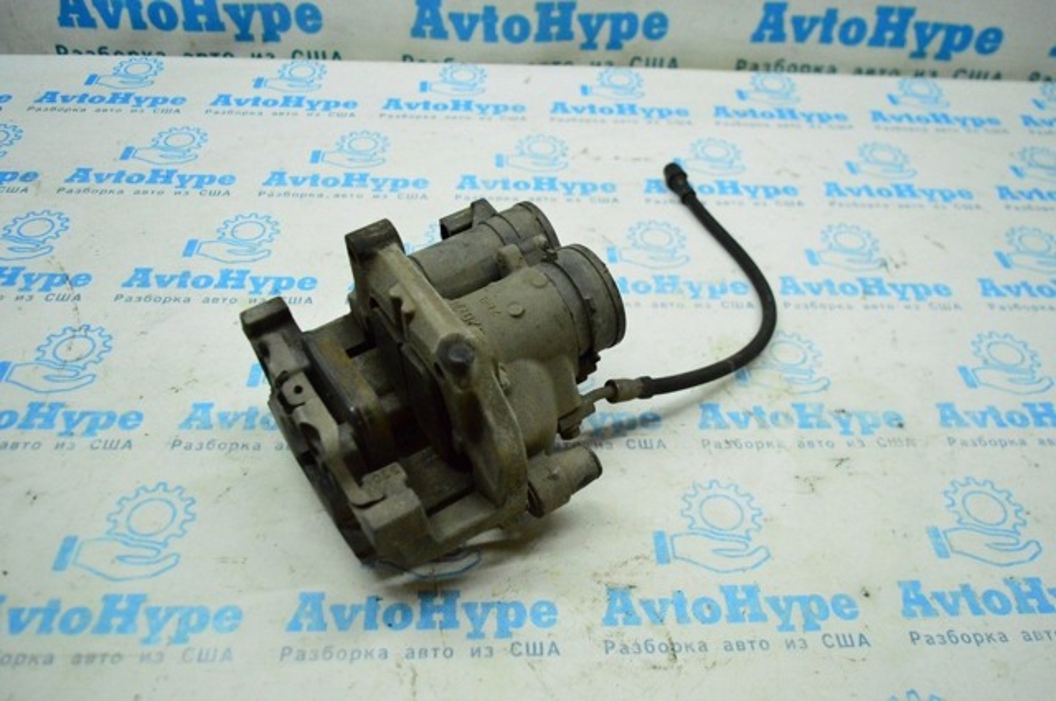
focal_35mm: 30
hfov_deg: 62.0
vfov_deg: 43.5
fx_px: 879
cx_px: 528
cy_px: 350
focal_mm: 20
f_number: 3.5
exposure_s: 1/1000
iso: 6400
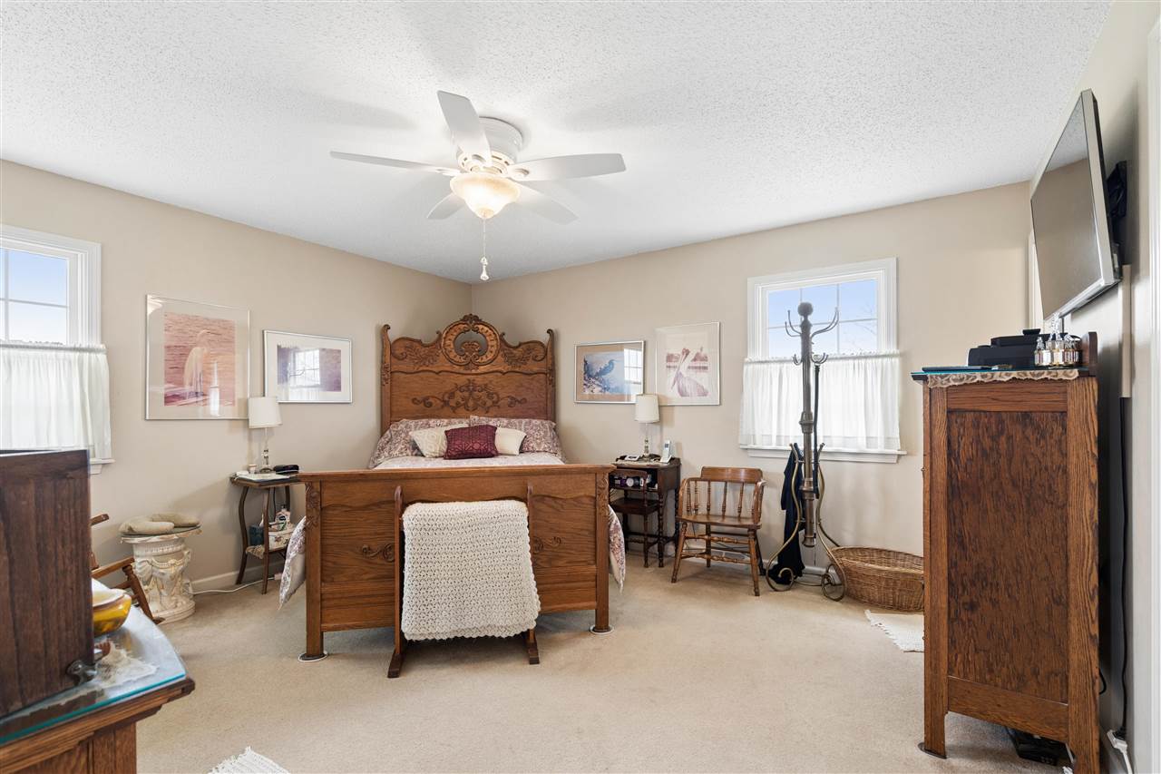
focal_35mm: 16
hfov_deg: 96.7
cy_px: 387
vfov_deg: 73.7
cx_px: 580
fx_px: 516
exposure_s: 1/13
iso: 400
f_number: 8
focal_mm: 16
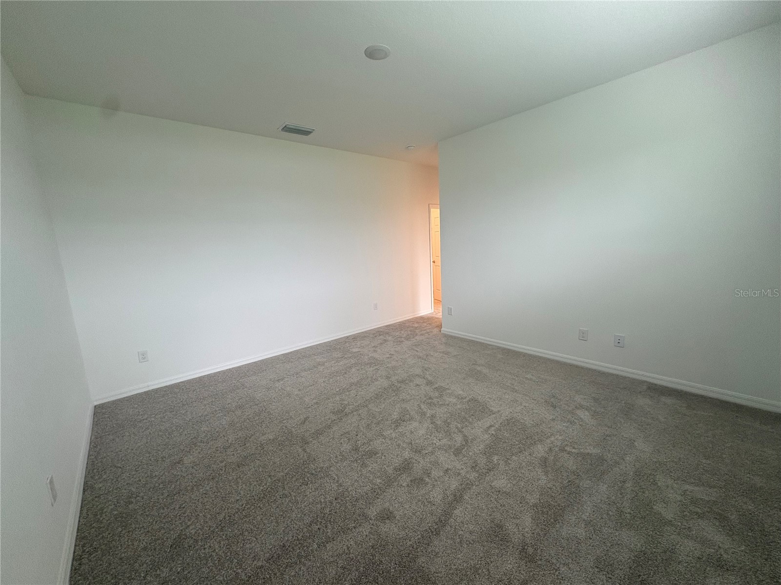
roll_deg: +3.3
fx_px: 316
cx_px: 390
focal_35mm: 14
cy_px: 292
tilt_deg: -9.5
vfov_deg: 85.7
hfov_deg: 102.1
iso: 100
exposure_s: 1/60
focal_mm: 2.22
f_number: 2.2
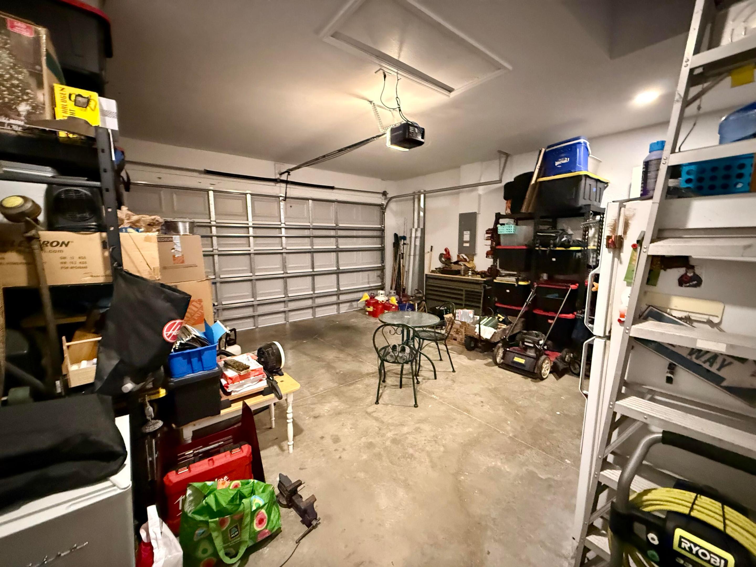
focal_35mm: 14
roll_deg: -0.2
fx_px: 306
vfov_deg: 85.7
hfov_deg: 102.1
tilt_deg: -5.4
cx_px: 378
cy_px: 284
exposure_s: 1/30
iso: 1250
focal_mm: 2.22
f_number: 2.2
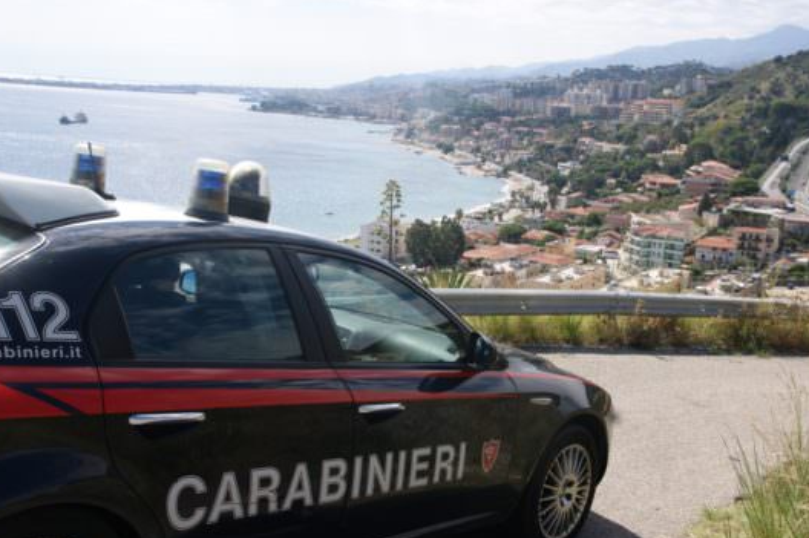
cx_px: 442
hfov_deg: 47.4
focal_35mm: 41
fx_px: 920
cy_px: 300
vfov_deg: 32.5
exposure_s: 1/125
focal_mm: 24
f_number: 10
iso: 100
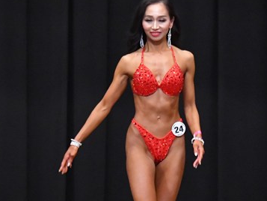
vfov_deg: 3.2
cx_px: 136
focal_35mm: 469
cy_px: 160
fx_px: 3619
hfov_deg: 4.2
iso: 8000
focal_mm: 150
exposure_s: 1/400
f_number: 5.6
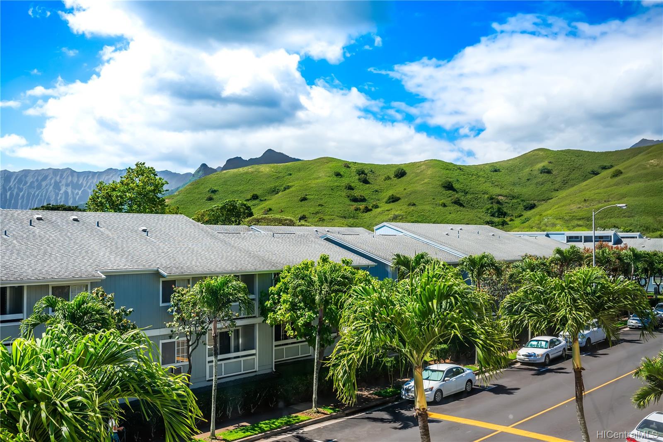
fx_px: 645
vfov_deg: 37.9
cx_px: 332
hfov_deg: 54.4
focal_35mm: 35
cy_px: 221
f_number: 10
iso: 125
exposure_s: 1/400
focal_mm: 35
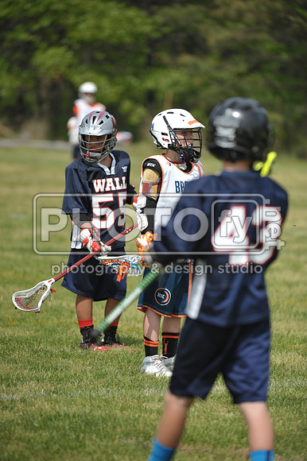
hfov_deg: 5.5
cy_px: 230
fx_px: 3201
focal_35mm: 250
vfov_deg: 8.2
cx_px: 154
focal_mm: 250
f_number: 4
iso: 640
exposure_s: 1/5000
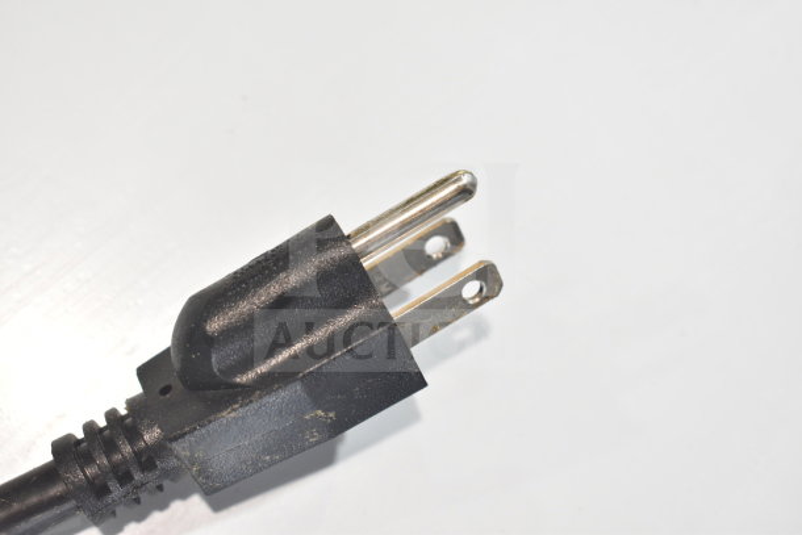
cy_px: 268
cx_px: 401
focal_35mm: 68
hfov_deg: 29.9
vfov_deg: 20.2
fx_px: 1504
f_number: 5
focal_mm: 45
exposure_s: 1/80
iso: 1000
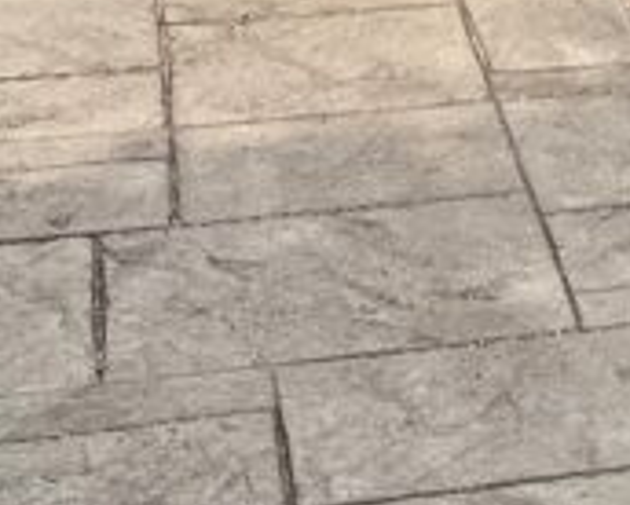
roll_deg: -1.2
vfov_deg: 8.7
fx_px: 2931
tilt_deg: -2.7
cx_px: 1130
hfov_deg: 11.4
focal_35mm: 157
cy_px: -812
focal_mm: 5.7
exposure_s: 1/3831
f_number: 1.5
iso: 50
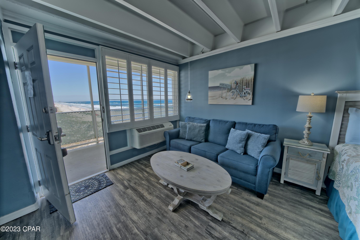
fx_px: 120
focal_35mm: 12
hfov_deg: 112.6
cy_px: 120
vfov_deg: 90.0
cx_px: 180
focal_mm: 12
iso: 200
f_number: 19
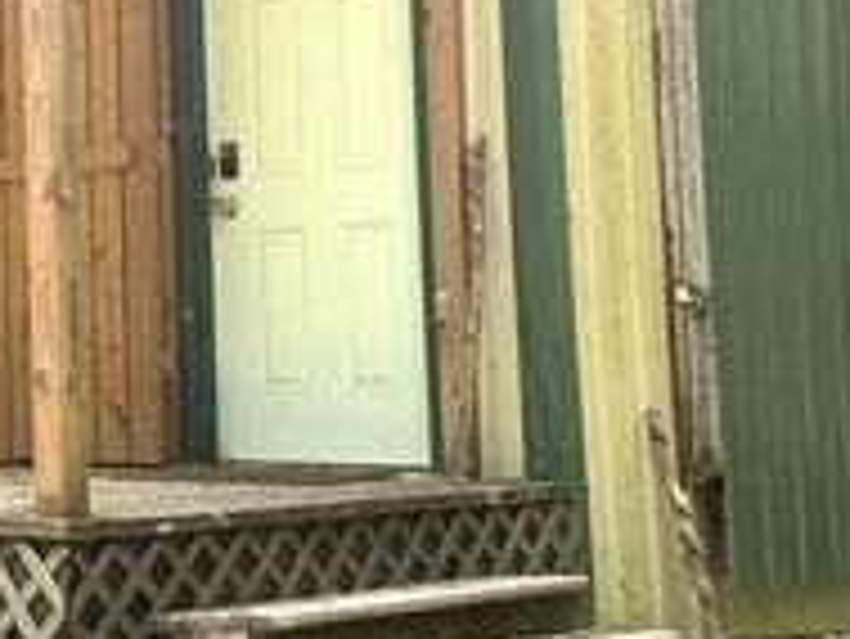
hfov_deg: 21.0
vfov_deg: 16.3
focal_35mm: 90
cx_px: -13
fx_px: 2211
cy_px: 97
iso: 64
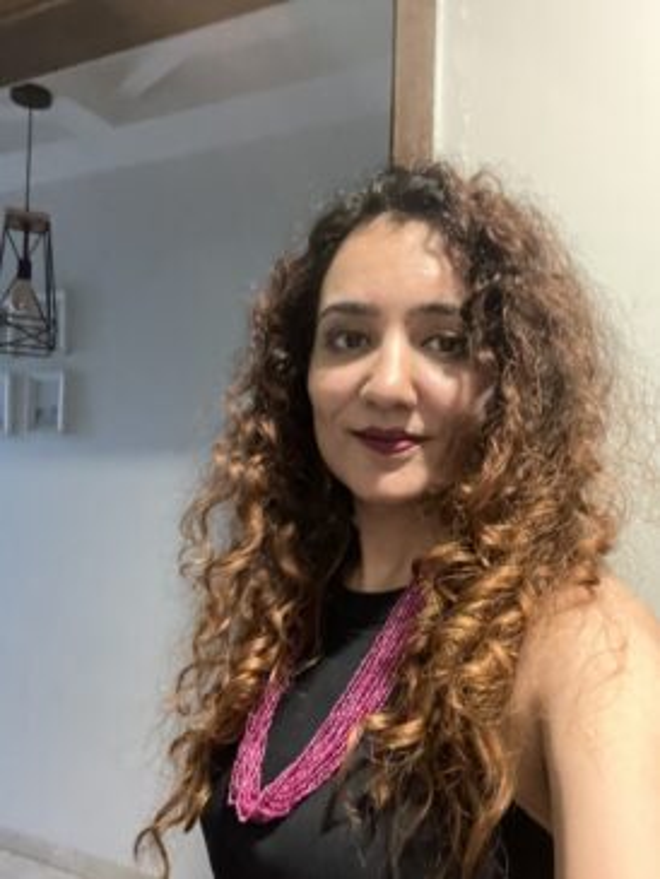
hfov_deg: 46.8
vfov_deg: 59.9
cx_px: 330
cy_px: 440
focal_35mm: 30
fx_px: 762
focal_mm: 2.71
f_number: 2.2
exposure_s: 1/17
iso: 800
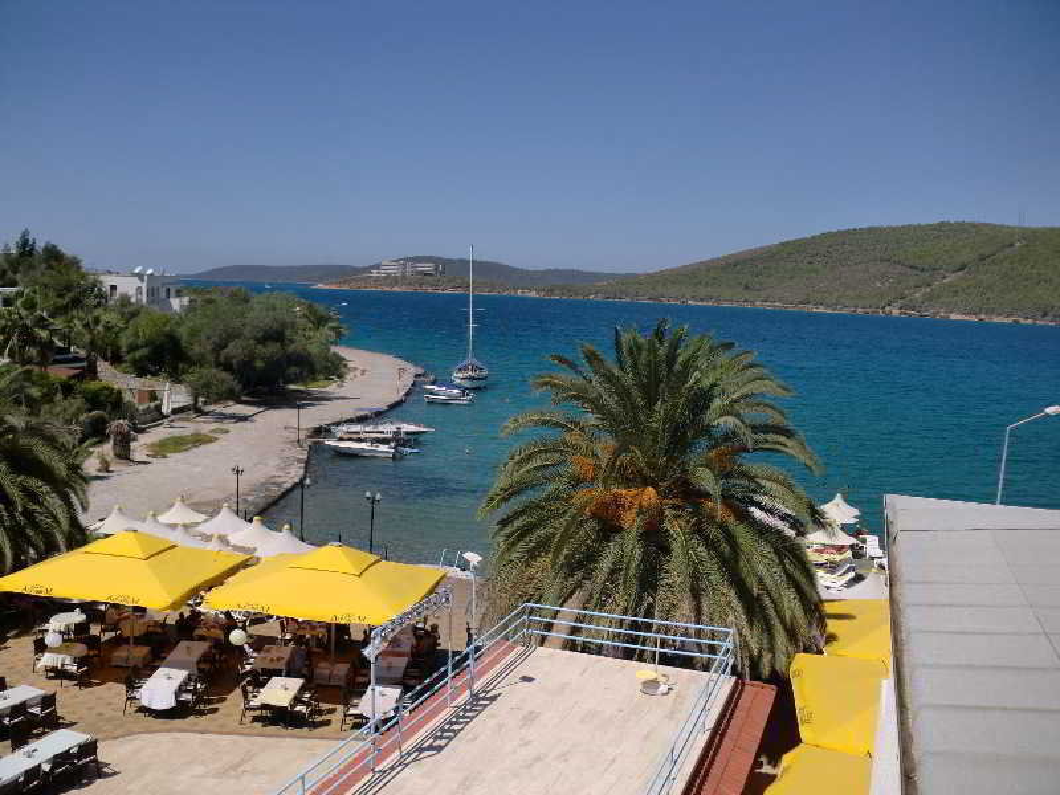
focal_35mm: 35
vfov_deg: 40.7
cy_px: 398
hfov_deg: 52.6
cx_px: 530
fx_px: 1072
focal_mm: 6.3
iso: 64
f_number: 7.8
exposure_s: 1/320
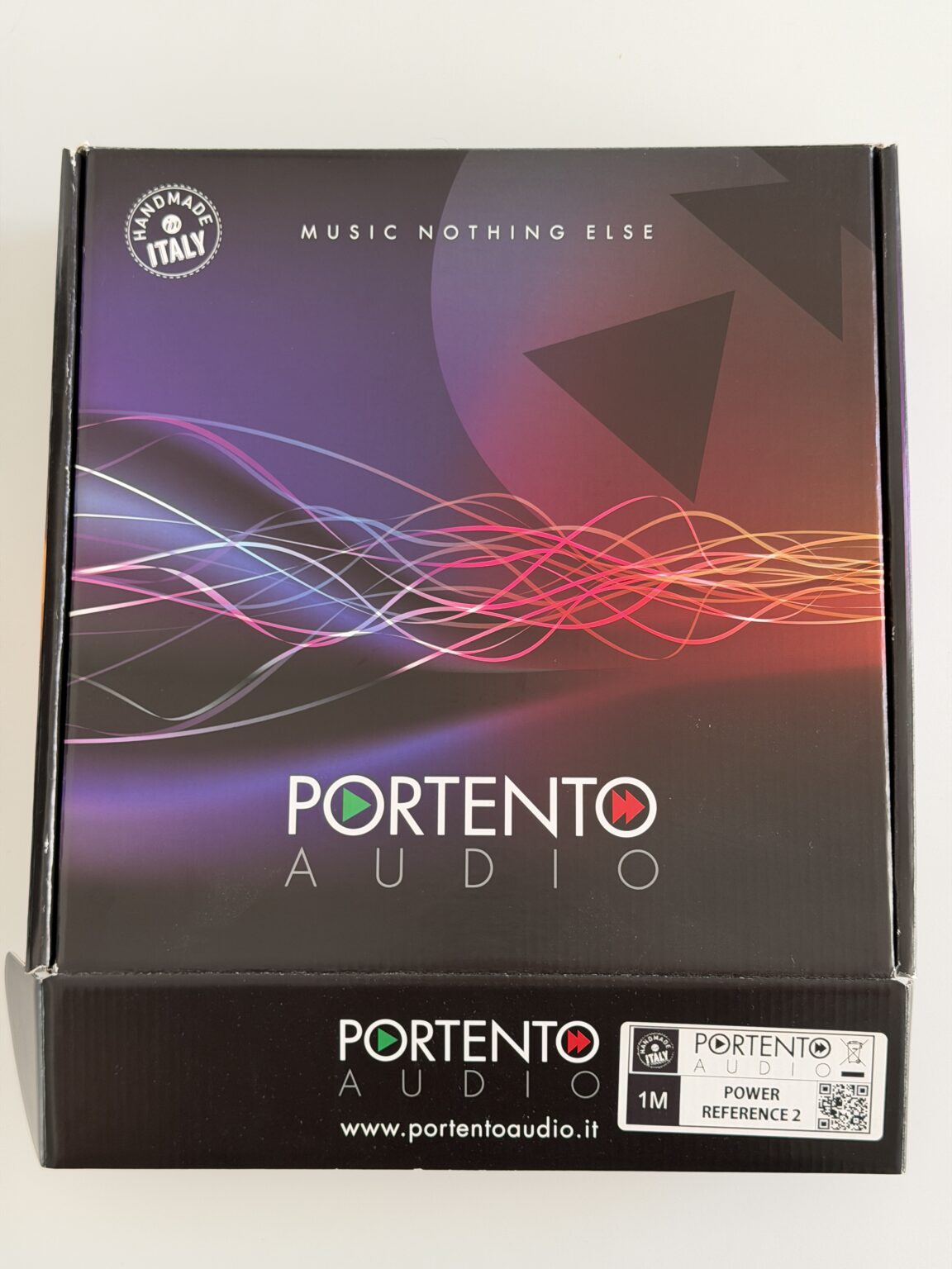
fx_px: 1760
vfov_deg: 39.7
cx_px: 476
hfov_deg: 30.3
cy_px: 634
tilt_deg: -80.4
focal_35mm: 48
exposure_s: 1/60
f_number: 1.78
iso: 125
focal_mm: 6.76
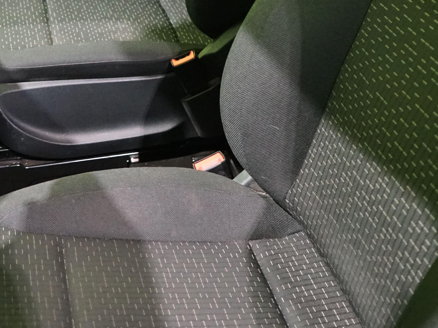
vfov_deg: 24.7
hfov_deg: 32.4
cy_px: 120
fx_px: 746
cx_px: 144
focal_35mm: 59
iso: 6400
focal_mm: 28
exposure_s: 1/40
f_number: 3.5
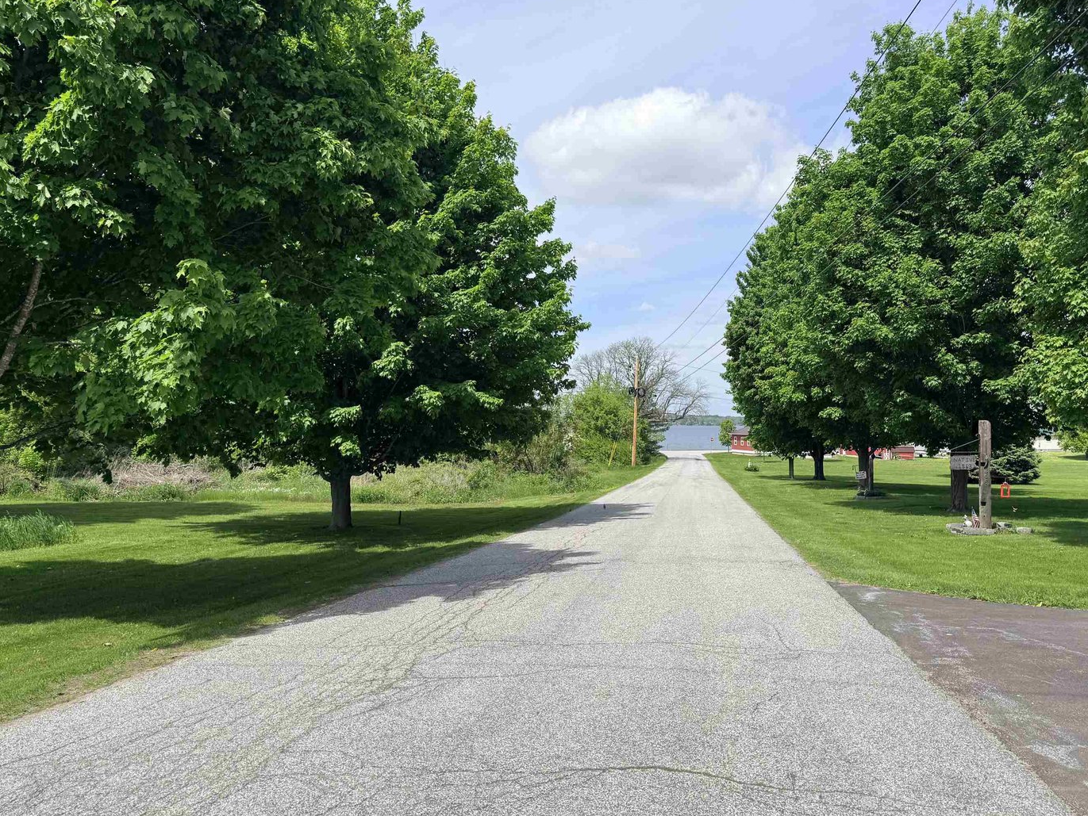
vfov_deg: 49.8
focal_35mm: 28
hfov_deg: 63.1
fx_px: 880
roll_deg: +1.6
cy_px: 416
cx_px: 621
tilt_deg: +0.7
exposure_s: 1/5319
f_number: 1.78
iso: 80
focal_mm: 6.76
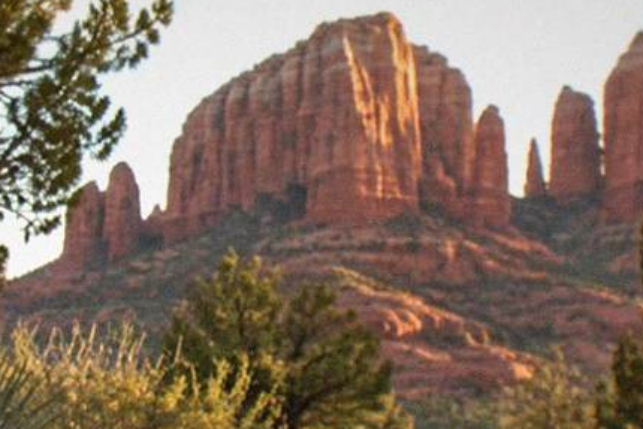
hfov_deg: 23.3
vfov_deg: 15.5
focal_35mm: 86
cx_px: 145
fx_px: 1536
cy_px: 460
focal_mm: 37
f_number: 5.6
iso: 800
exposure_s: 1/640
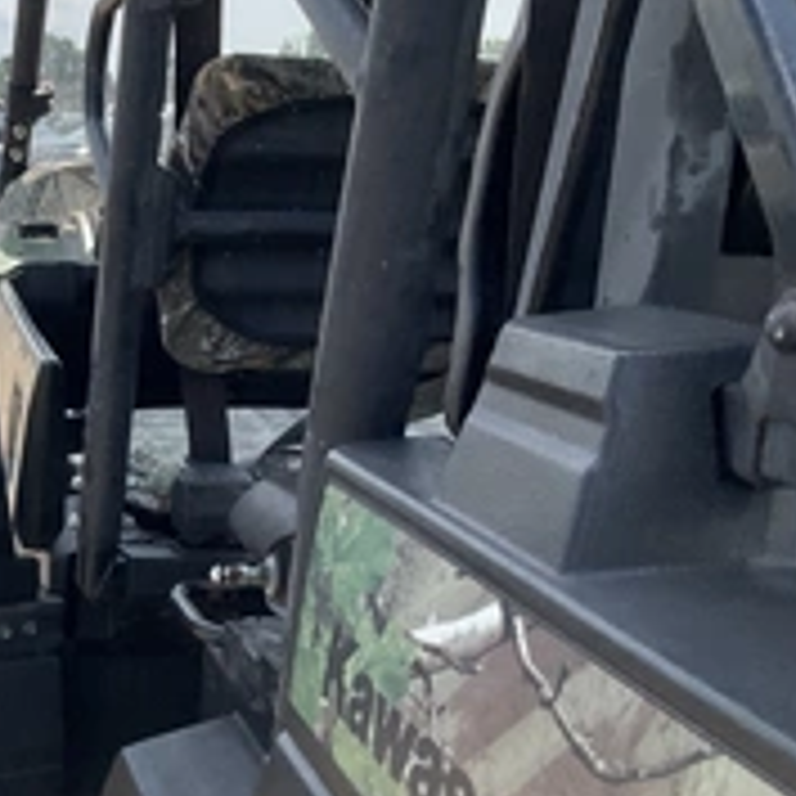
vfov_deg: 29.5
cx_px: -81
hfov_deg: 27.1
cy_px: 450
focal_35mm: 58
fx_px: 1509
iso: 25
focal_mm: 3
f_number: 1.8
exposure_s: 1/1279
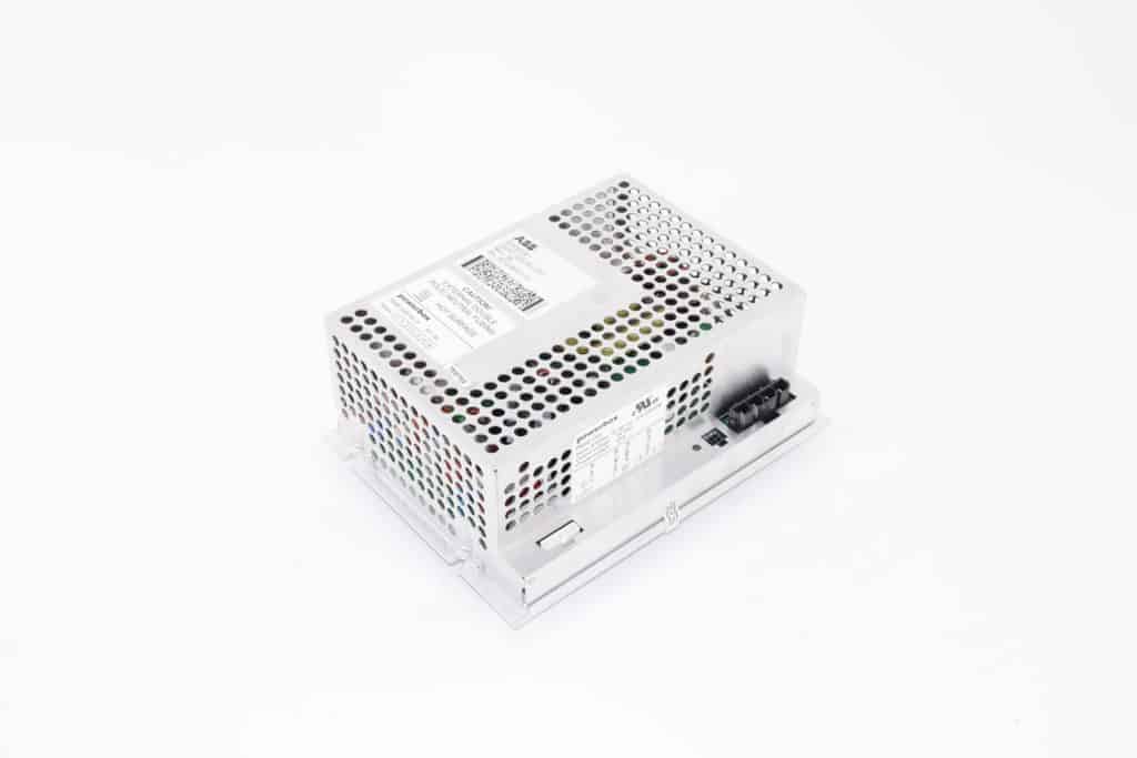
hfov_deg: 41.1
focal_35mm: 48
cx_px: 568
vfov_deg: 28.1
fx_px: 1516
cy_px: 379
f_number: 13
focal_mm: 32
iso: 200
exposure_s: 1/40
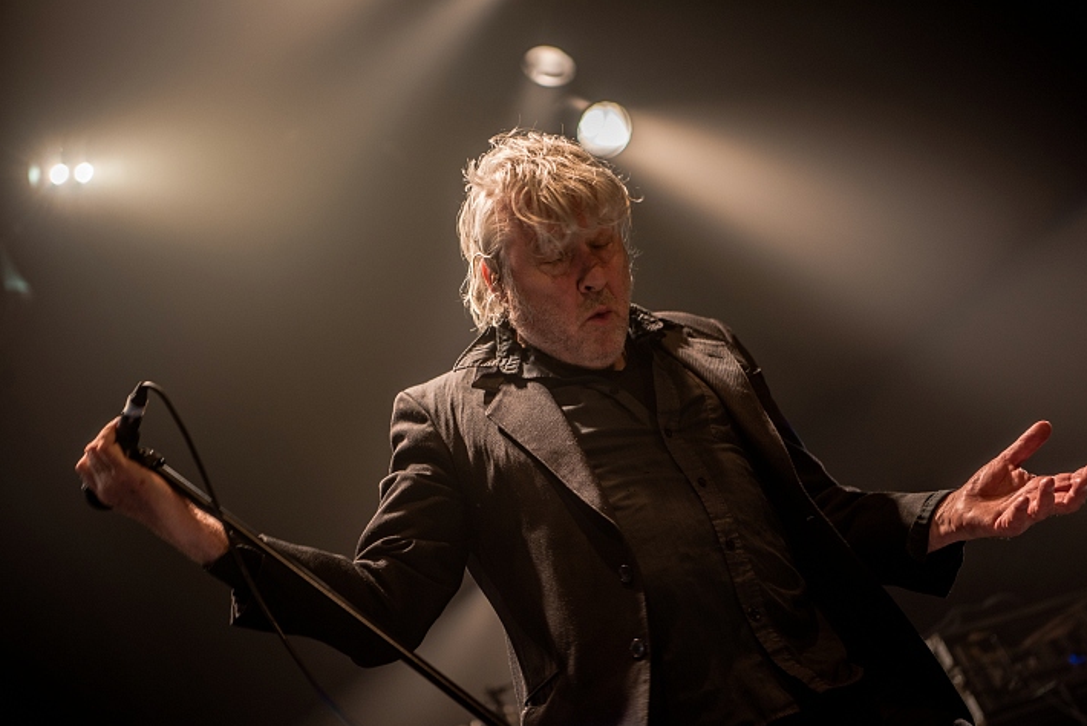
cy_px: 367
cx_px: 550
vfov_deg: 19.2
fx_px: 2145
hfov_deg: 28.4
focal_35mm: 71
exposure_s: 1/80
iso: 200
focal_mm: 70
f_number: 2.8
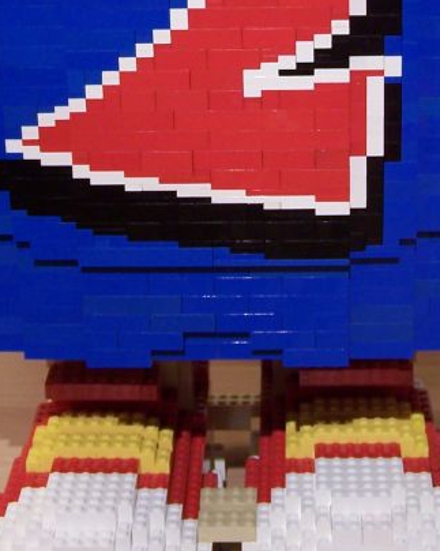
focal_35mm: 94
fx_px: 1531
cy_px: 41
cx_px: 211
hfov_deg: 16.4
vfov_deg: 19.9
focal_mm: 6.3
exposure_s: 1/2
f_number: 2.8
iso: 80
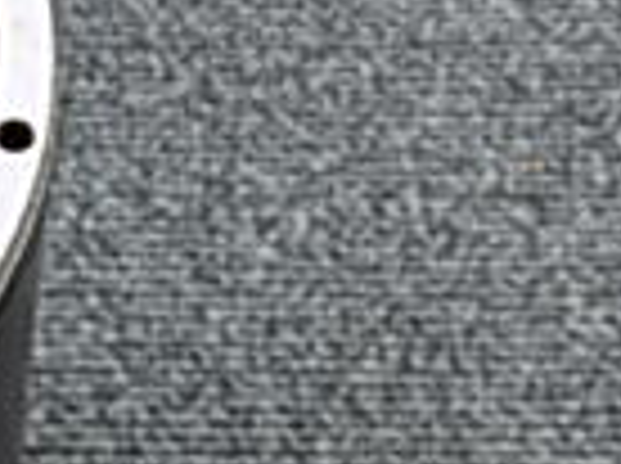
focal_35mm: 107
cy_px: 496
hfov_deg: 17.3
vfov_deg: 13.5
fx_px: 1916
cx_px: -176
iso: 80
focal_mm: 4
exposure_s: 1/60
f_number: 3.1
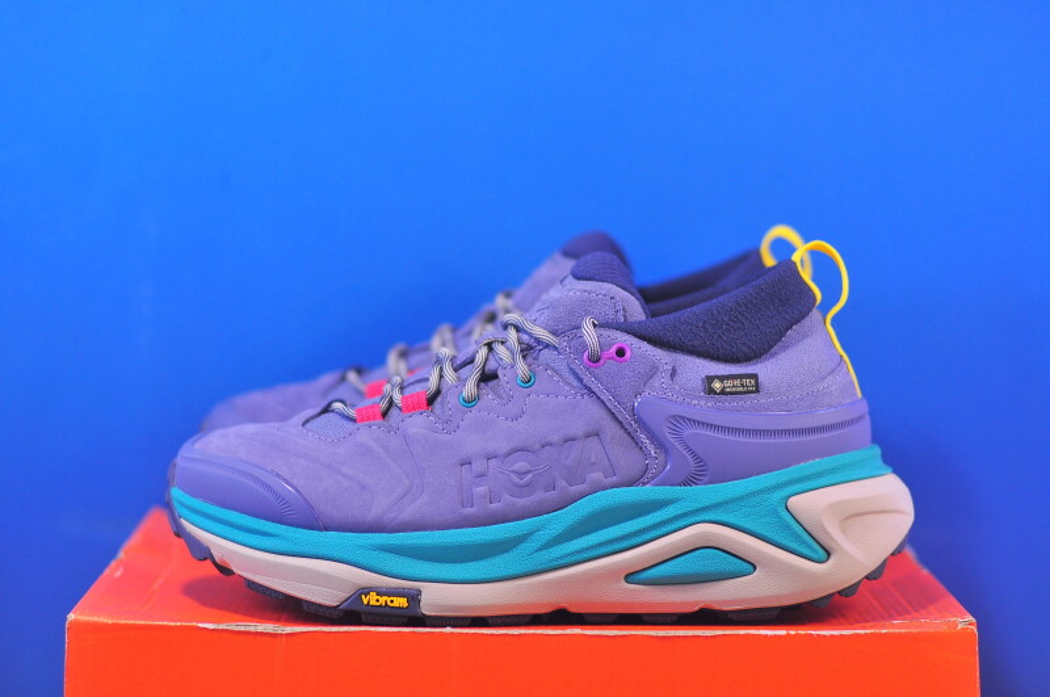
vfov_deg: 18.1
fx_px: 2184
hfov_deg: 27.0
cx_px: 525
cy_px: 348
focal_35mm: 75
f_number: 2.2
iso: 250
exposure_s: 1/320
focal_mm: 50
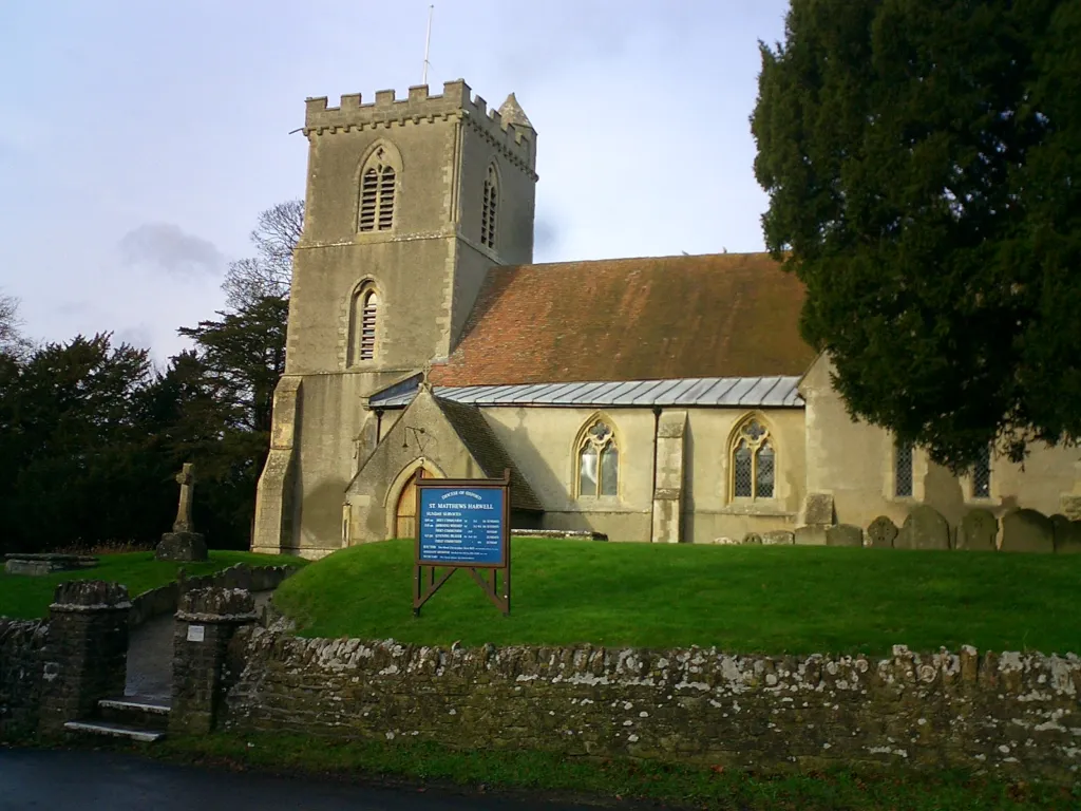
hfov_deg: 50.1
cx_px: 540
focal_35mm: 37
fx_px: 1155
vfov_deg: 38.7
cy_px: 406
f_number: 3.5
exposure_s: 1/400
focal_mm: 5.6
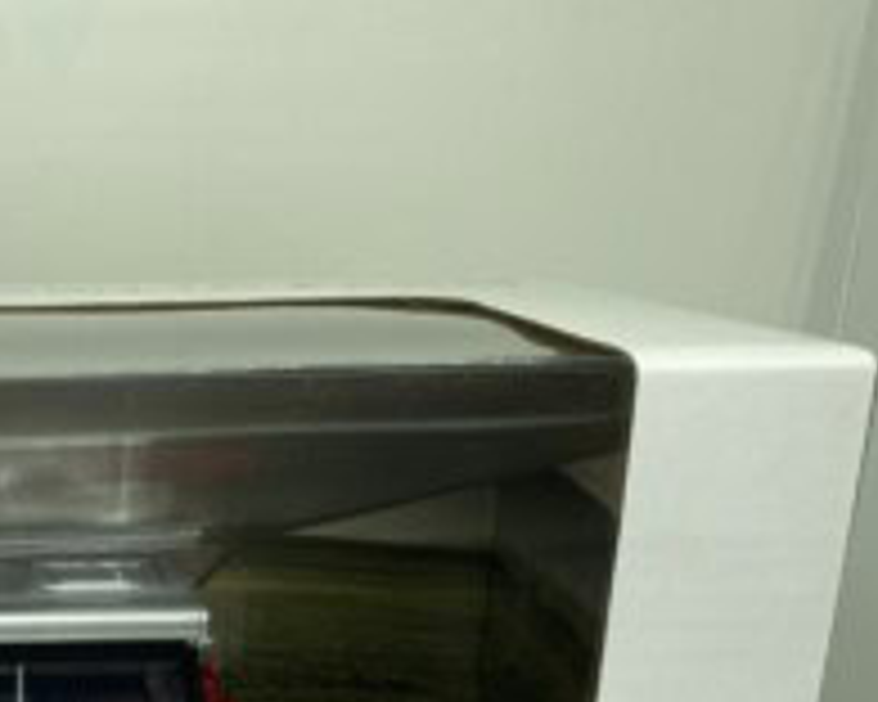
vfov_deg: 21.8
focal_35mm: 65
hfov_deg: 27.0
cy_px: 839
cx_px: -68
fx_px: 1689
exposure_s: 1/122
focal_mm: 4.2
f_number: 1.8
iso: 50
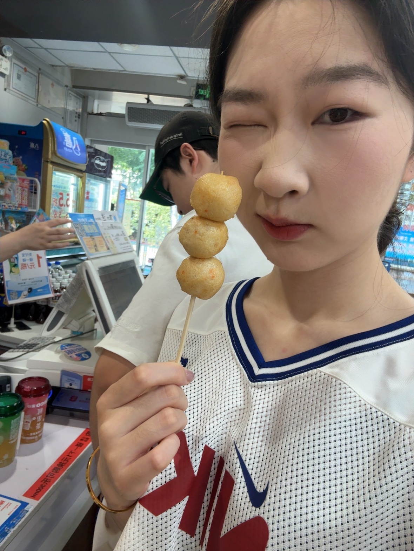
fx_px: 367
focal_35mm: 23
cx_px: 207
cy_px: 276
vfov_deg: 73.9
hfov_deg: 58.9
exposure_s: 1/50
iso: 64
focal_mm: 2.69
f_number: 1.9
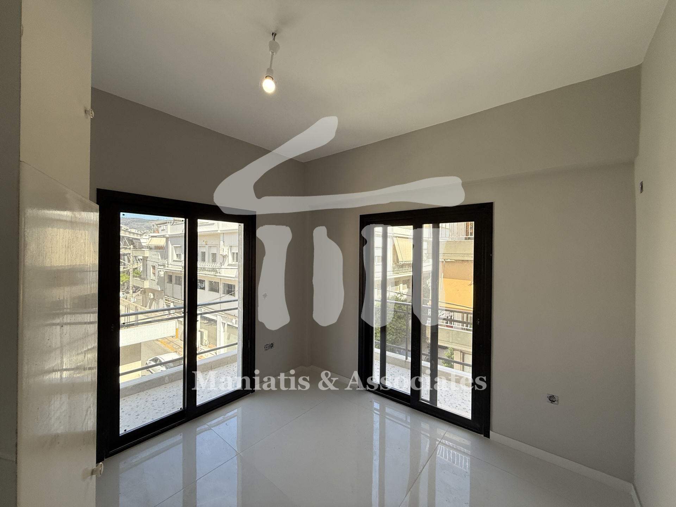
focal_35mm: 14
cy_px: 254
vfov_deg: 85.7
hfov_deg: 102.1
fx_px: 273
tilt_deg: +1.7
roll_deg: -0.5
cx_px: 338
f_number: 2.2
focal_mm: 2.22
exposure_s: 1/349
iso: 64
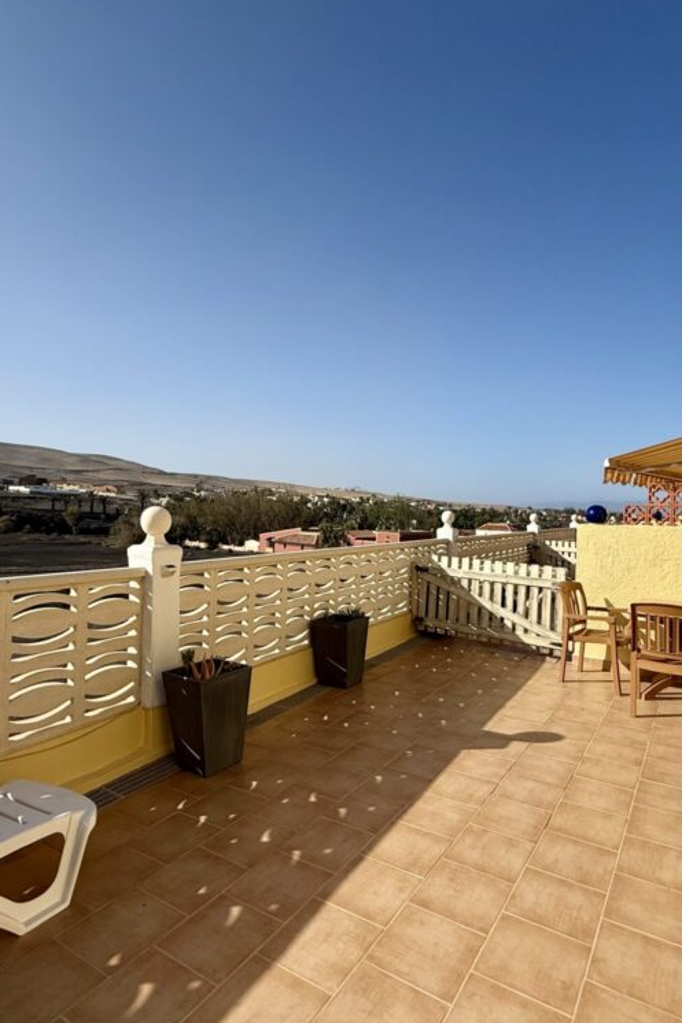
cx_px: 368
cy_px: 507
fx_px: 569
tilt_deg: -0.2
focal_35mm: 20
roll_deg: -1.8
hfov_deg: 61.8
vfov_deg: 84.0
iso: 50
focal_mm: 2.22
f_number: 2.2
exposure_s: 1/3460
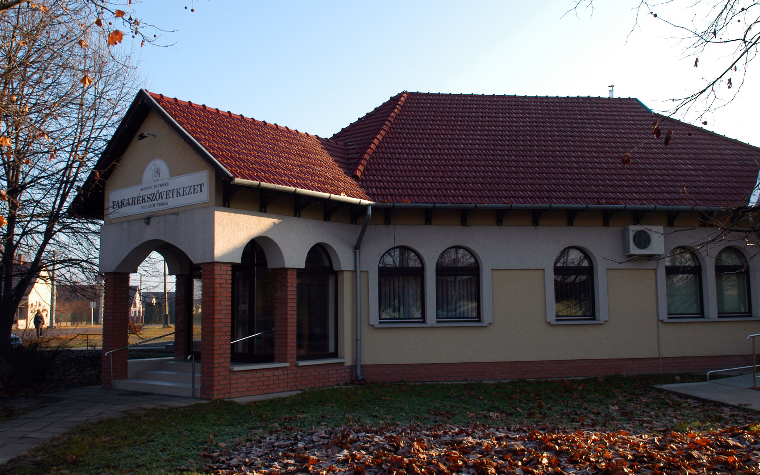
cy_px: 247
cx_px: 381
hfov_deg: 66.5
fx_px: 580
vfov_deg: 44.5
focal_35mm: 28
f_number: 7.1
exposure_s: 1/180
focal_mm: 18
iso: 200
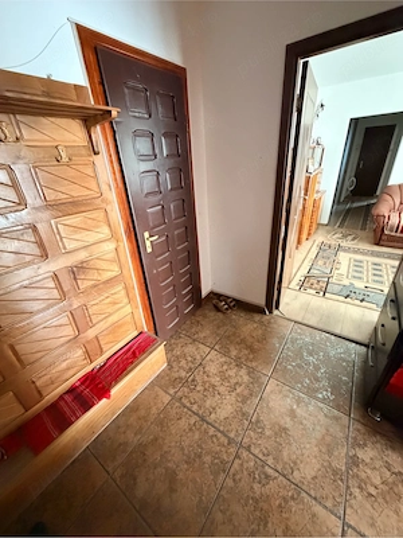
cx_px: 202
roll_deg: +3.7
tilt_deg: -26.0
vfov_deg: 102.1
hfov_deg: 85.7
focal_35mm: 14
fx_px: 217
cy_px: 269
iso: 1000
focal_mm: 2.22
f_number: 2.2
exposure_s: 1/60
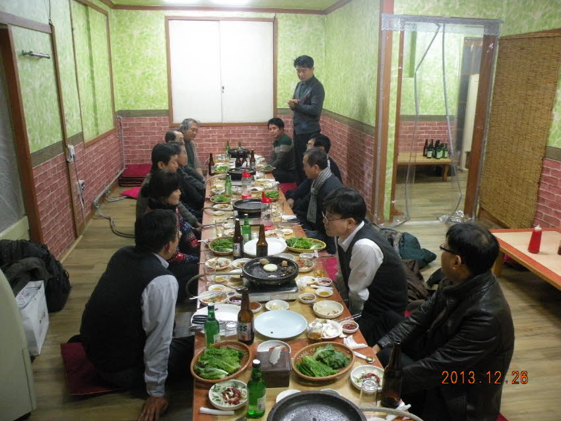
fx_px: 438
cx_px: 280
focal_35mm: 27
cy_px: 210
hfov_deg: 65.3
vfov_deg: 51.4
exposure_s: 1/34.3
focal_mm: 4.7
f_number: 2.8
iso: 400
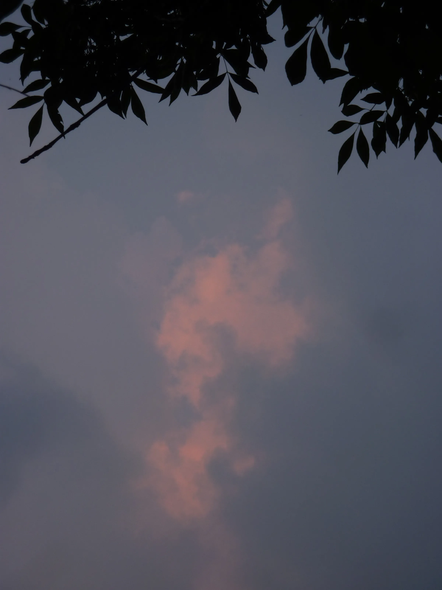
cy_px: 295
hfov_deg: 14.2
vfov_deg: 18.9
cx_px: 221
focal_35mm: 104
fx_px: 1771
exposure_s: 1/80
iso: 80
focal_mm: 17
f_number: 4.3
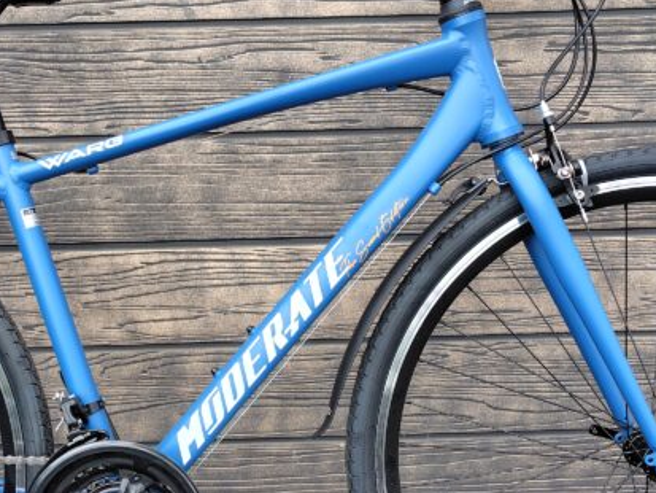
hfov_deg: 33.6
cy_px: 302
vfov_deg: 25.6
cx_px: 238
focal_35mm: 57
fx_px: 1081
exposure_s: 1/179
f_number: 1.9
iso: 50
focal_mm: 5.6
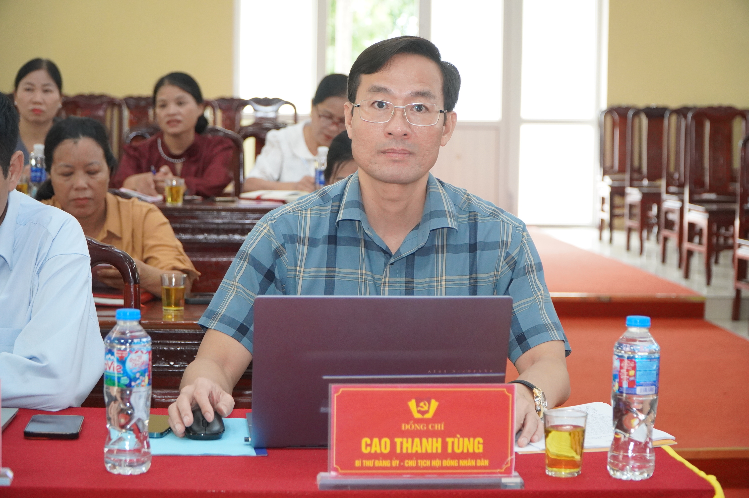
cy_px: 249
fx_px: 1621
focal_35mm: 78
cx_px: 374
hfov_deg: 26.0
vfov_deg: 17.5
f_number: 4
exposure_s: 1/160
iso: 2500
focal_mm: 52
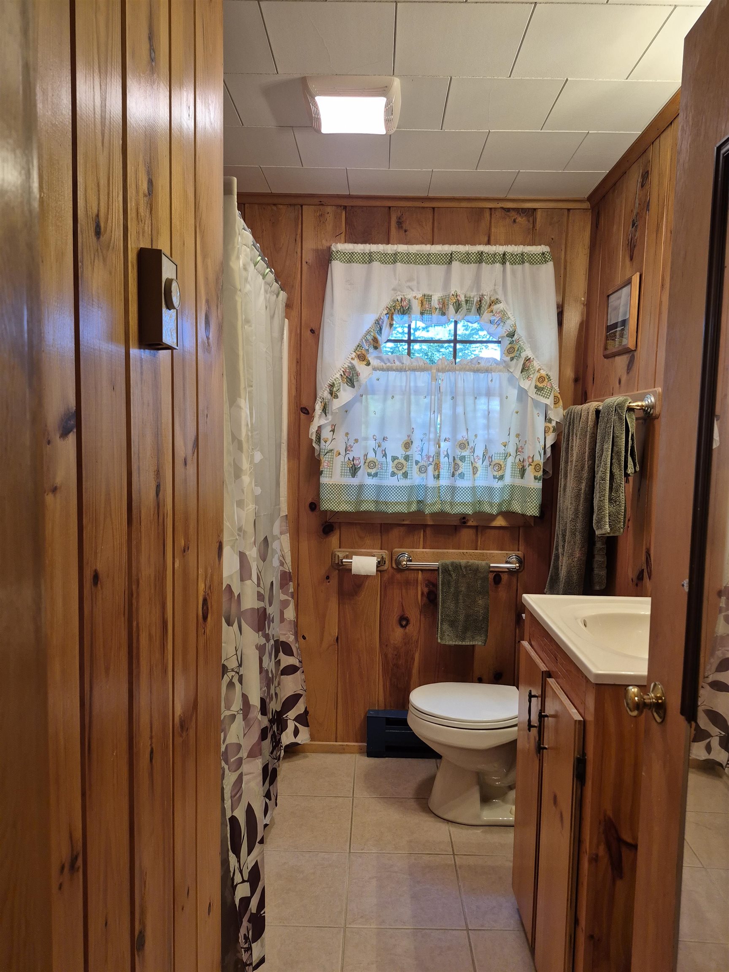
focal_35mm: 23
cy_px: 486
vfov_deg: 73.9
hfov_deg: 58.9
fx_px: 646
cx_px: 364
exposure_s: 1/120
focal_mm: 5.4
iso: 200
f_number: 1.8
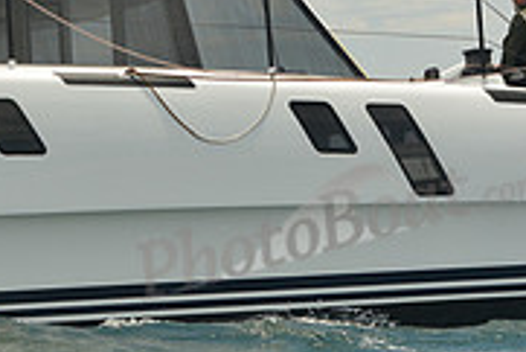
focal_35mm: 224
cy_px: 115
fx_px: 3275
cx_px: -12
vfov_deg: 6.1
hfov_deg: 9.1
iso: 400
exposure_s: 1/800
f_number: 5.6
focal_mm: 70
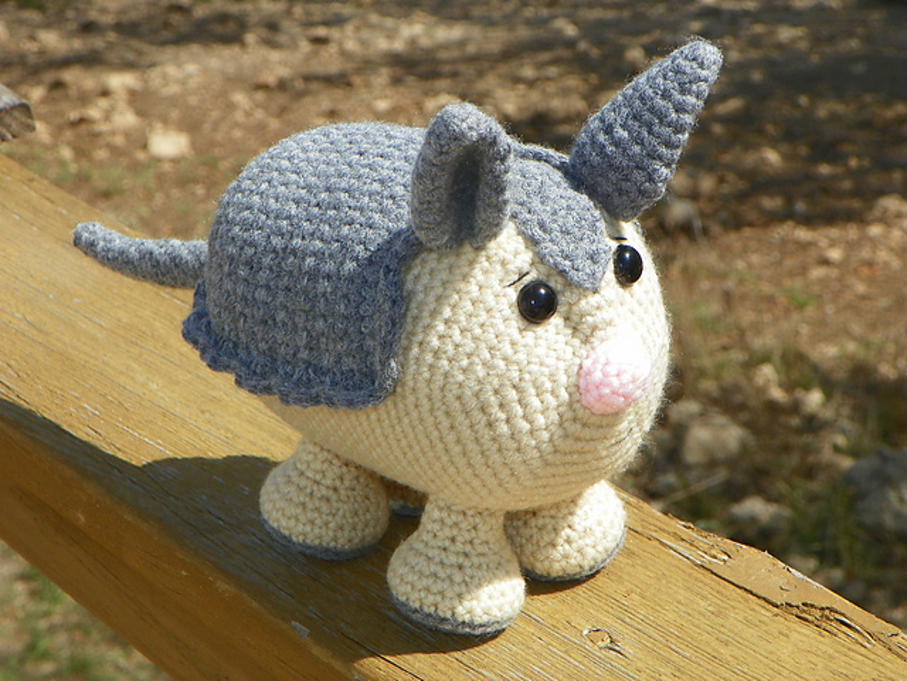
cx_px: 454
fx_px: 2489
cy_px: 340
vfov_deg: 15.6
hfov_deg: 20.7
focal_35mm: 95
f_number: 5
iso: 64
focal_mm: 16.9
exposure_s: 1/320
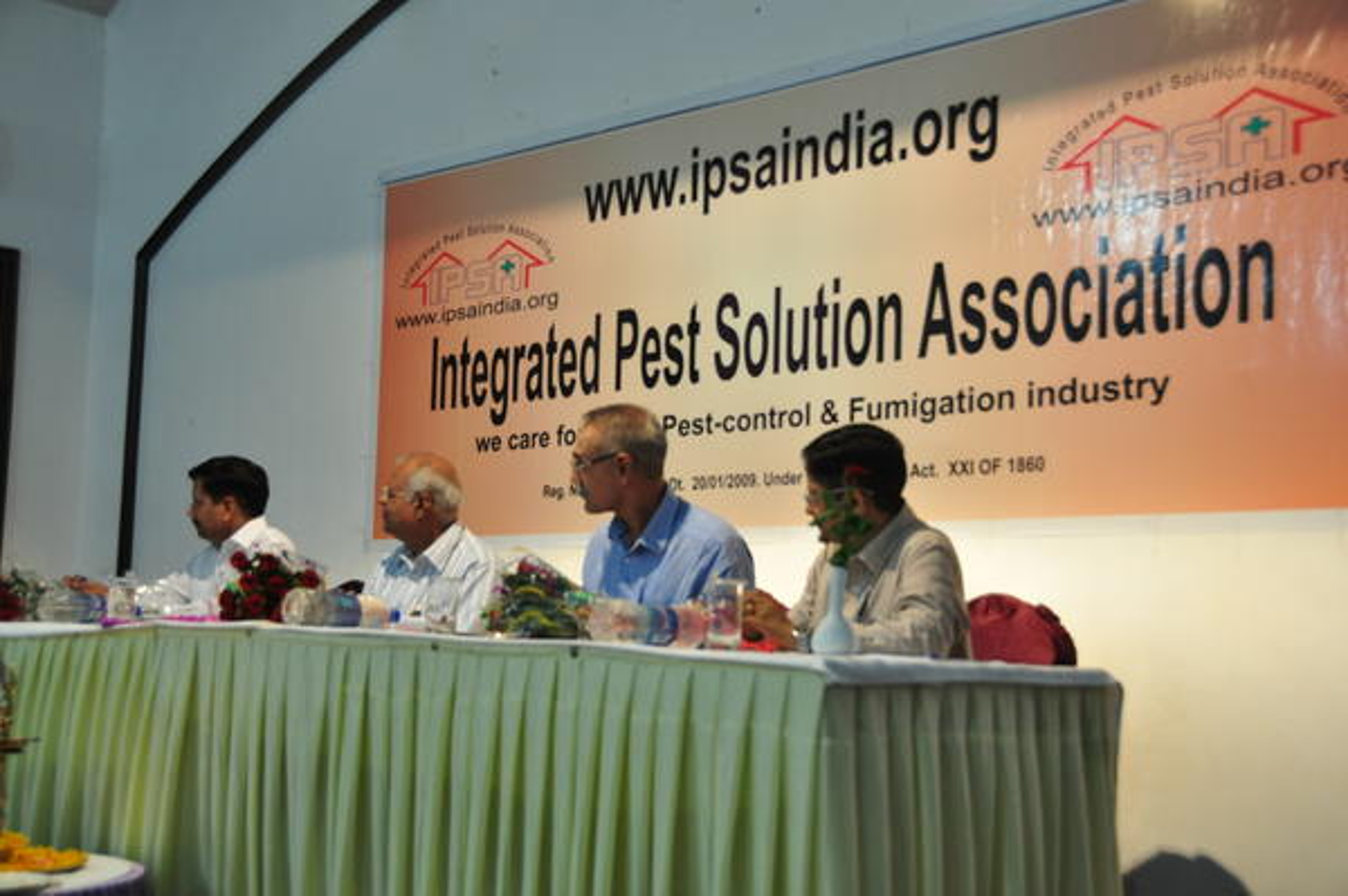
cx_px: 674
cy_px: 448
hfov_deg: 38.9
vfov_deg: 26.4
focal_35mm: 51
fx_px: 1908
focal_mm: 34
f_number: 4.5
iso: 800
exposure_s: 1/60
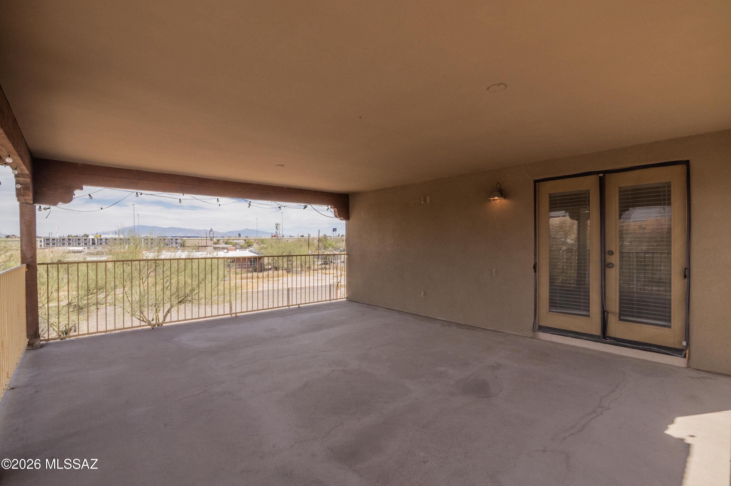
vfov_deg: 73.7
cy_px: 243
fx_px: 325
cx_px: 366
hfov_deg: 96.8
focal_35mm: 16
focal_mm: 16
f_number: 22
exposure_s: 1/250
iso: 800
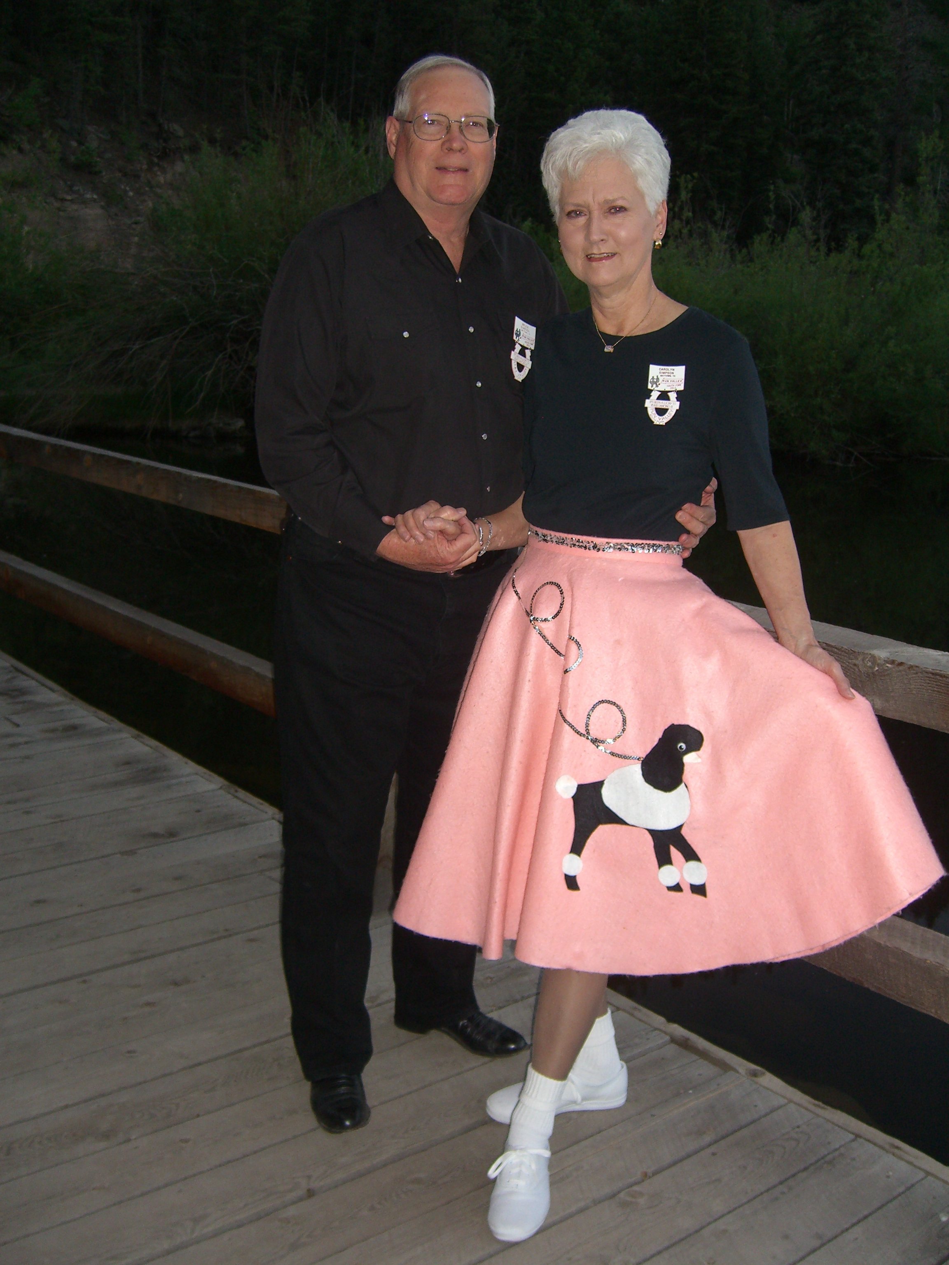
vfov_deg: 49.0
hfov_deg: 37.7
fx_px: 1389
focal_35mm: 38
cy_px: 632
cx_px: 474
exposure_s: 1/60
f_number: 2.8
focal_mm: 7.9
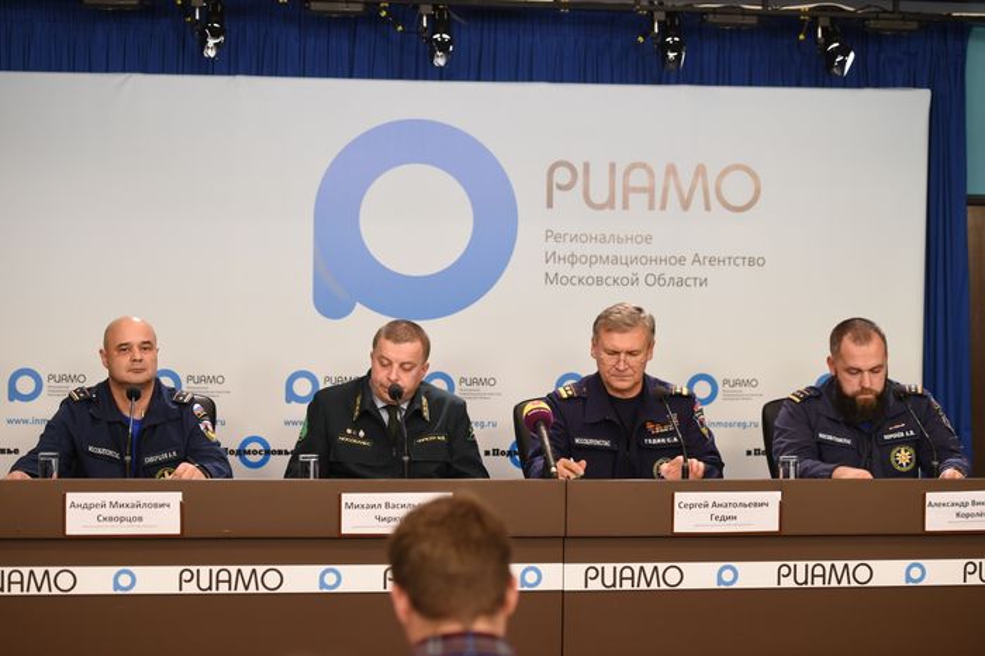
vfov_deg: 19.4
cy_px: 328
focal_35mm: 70
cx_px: 492
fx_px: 1914
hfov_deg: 28.9
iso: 1600
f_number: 3.5
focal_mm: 70
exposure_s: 1/250
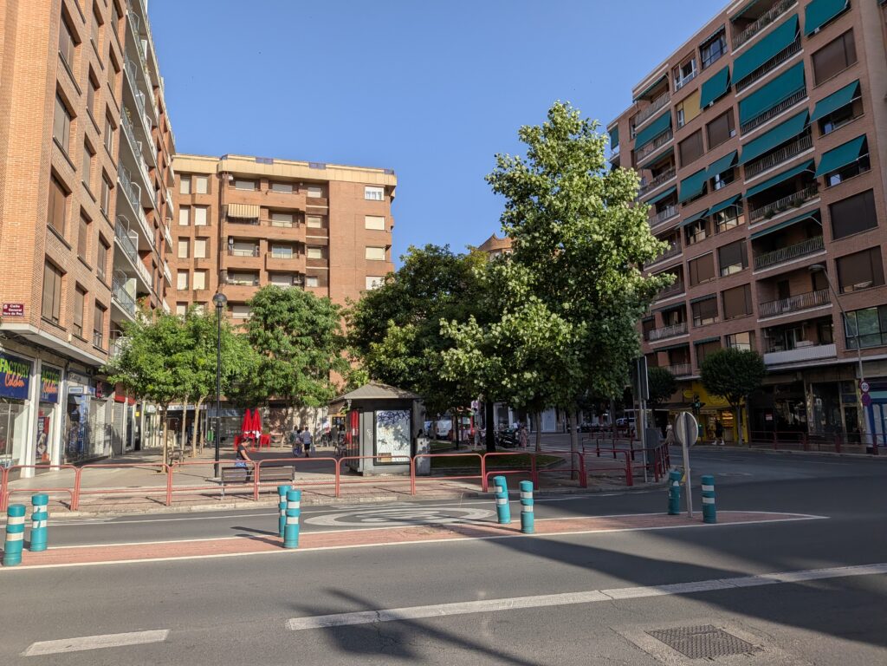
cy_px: 333
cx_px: 444
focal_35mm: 24
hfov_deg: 71.6
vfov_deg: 56.8
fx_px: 615
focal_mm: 4.53
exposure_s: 1/1653
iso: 28
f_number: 1.7
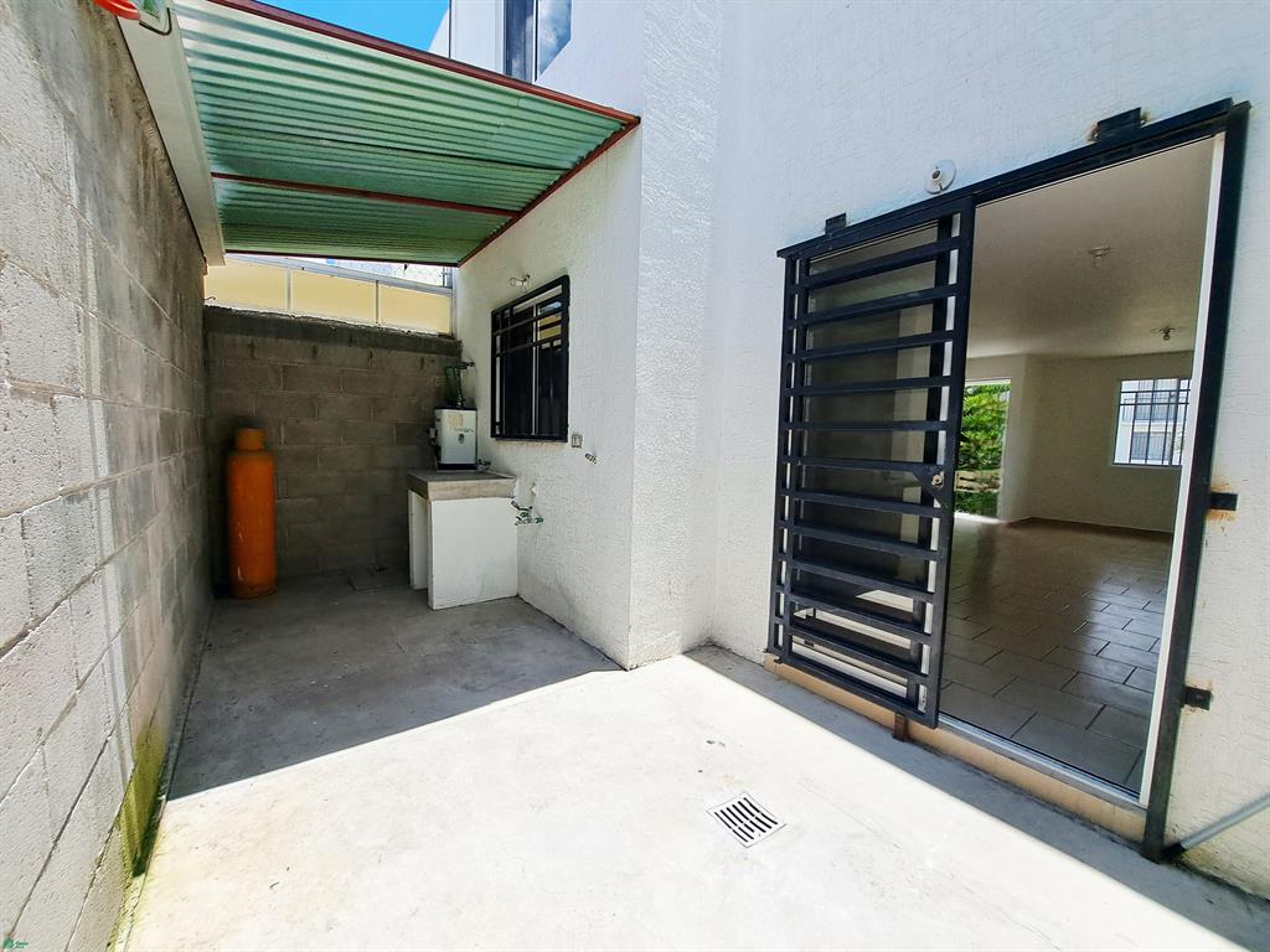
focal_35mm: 13
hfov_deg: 106.2
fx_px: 477
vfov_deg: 89.9
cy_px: 476
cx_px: 635
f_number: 2.2
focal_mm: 1.74
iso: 50
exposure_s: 1/1667
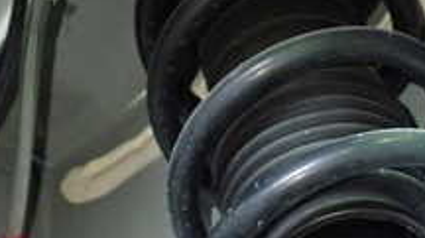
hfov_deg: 21.7
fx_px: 1092
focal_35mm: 97
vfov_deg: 12.3
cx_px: 344
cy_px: 228
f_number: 2.4
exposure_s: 1/30
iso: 800
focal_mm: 5.79
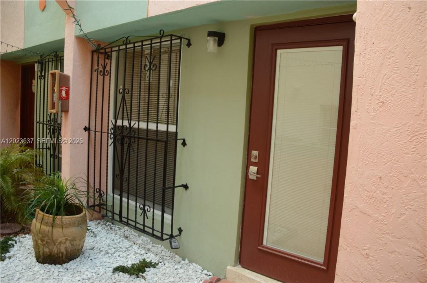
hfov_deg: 67.4
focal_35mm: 27
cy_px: 142
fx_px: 320
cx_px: 214
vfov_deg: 47.8
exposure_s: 1/30
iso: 500
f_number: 4.5
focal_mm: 18
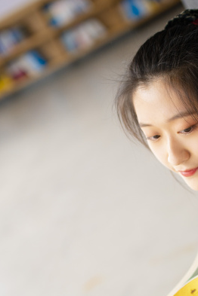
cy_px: 240
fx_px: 883
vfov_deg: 18.9
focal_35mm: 107
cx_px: 211
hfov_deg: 12.6
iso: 160
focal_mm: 35
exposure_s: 1/400
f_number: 1.4
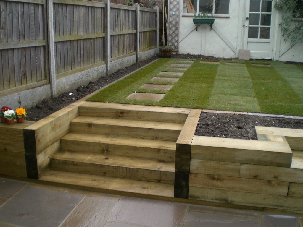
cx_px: 152
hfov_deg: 49.0
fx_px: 333
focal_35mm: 38
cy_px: 114
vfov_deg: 37.7
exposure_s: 1/100
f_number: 3.1
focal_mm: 6.3
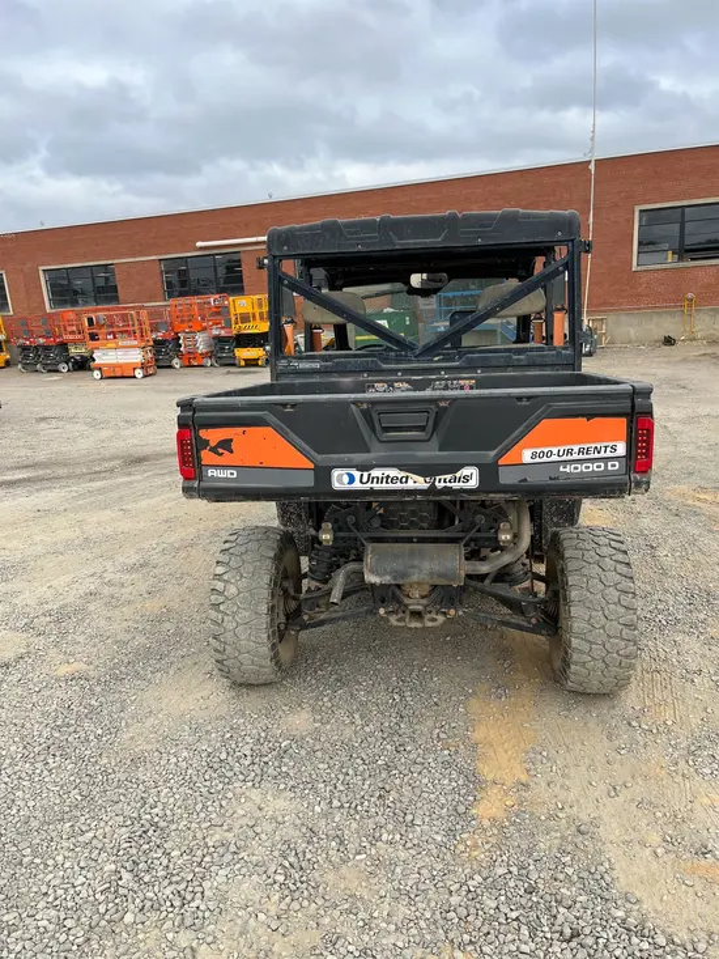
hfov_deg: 53.1
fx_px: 720
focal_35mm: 26
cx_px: 360
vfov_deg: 67.3
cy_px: 480
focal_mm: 5.1
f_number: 1.6
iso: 50
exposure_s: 1/1992
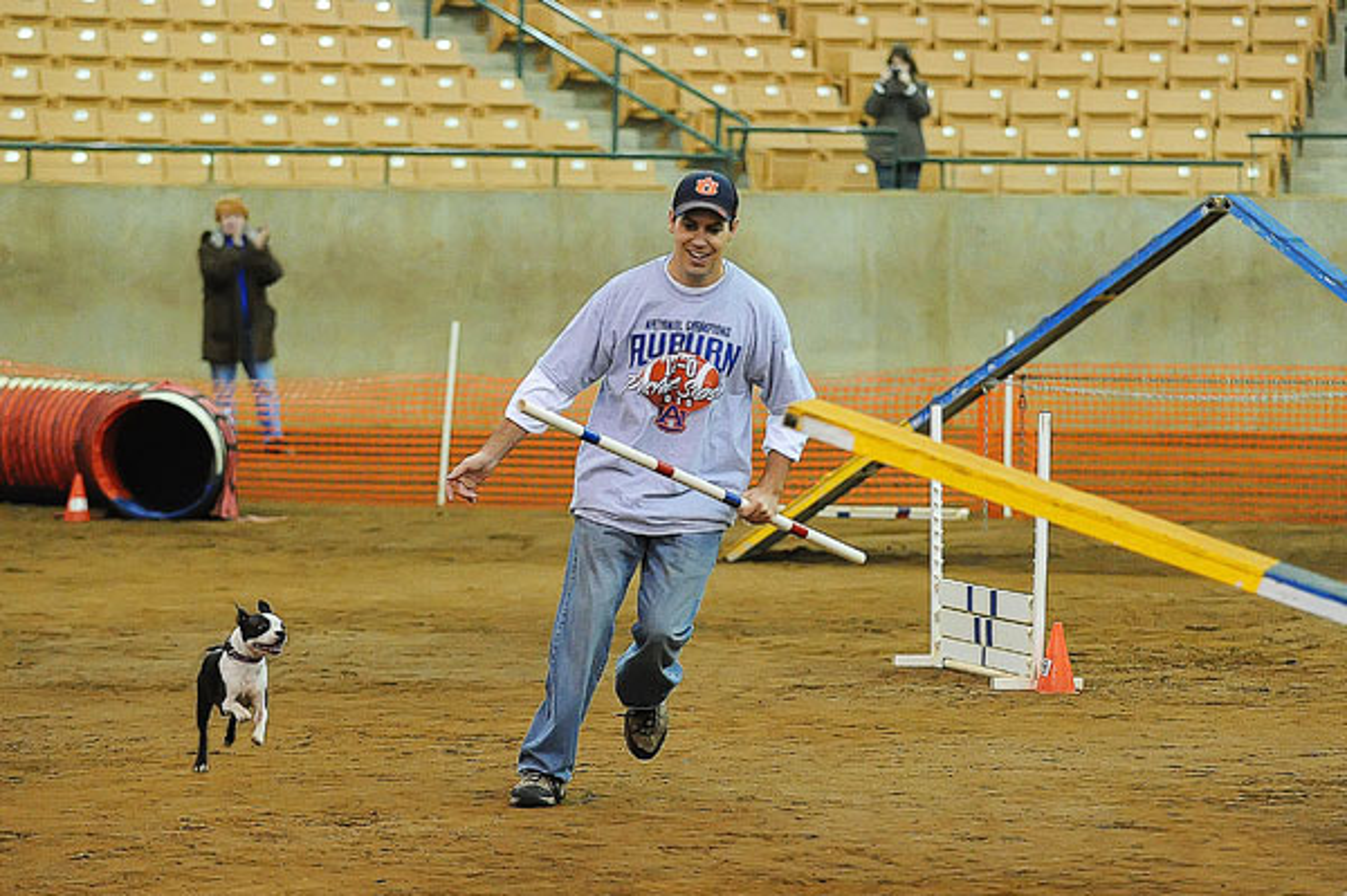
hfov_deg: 17.7
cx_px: 674
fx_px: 4337
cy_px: 448
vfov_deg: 11.8
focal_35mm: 116
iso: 5000
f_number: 2.8
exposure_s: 1/500
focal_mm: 116
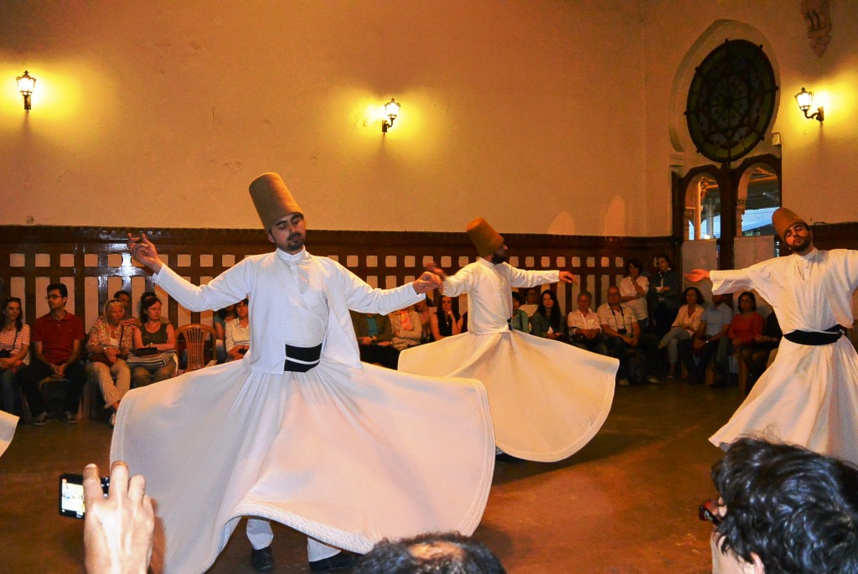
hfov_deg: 63.6
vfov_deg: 45.1
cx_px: 429
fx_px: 692
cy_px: 287
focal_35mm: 29
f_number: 3.5
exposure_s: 1/60
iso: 1600
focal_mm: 11
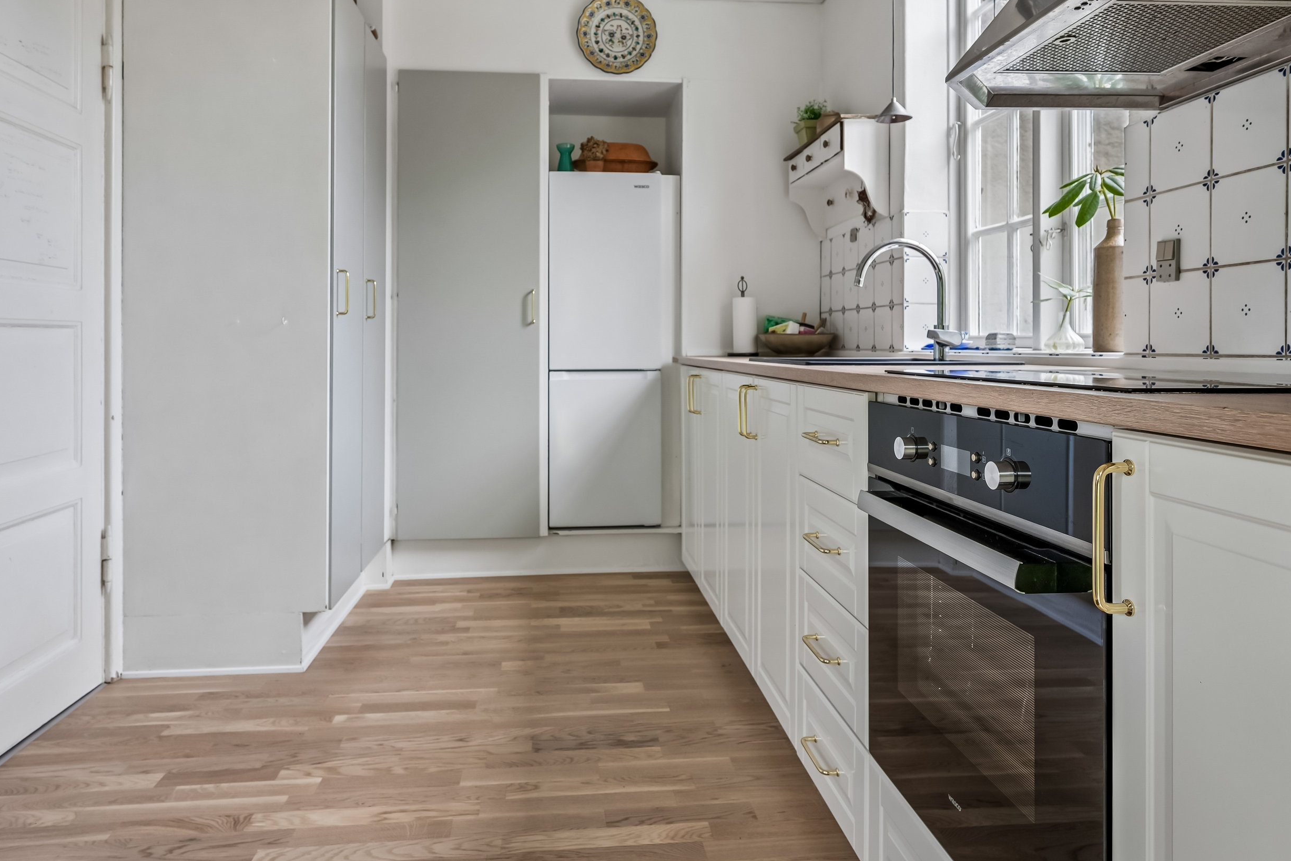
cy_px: 353
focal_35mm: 23
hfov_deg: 77.0
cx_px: 626
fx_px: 811
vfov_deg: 55.6
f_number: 6.3
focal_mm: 18.5
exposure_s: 1/40
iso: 400
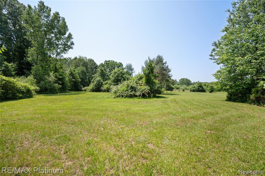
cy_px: 88
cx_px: 132
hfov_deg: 104.3
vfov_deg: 81.1
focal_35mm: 14
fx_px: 103
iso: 100
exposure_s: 1/60
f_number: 11
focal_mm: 14
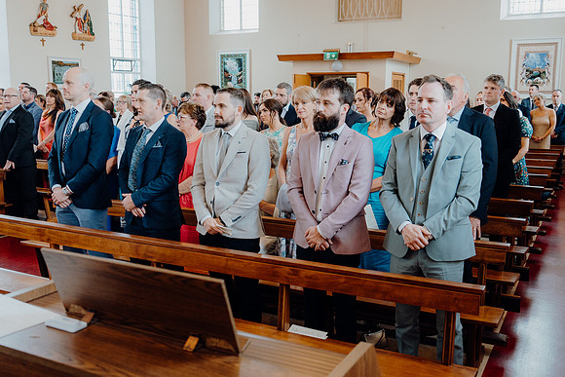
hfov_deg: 53.1
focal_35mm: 36
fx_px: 565
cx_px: 282
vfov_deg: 36.9
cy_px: 188
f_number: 2.8
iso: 800
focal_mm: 24
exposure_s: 1/200
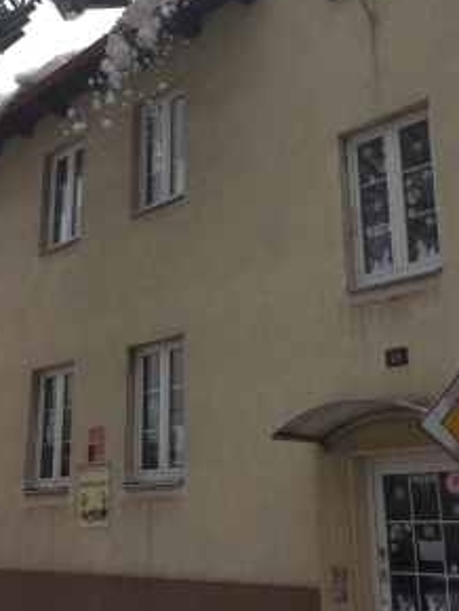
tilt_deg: +17.6
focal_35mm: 50
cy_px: 228
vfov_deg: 37.9
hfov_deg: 29.1
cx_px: 180
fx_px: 883
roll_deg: +0.5
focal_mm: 4.15
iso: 32
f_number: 2.2
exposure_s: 1/2564
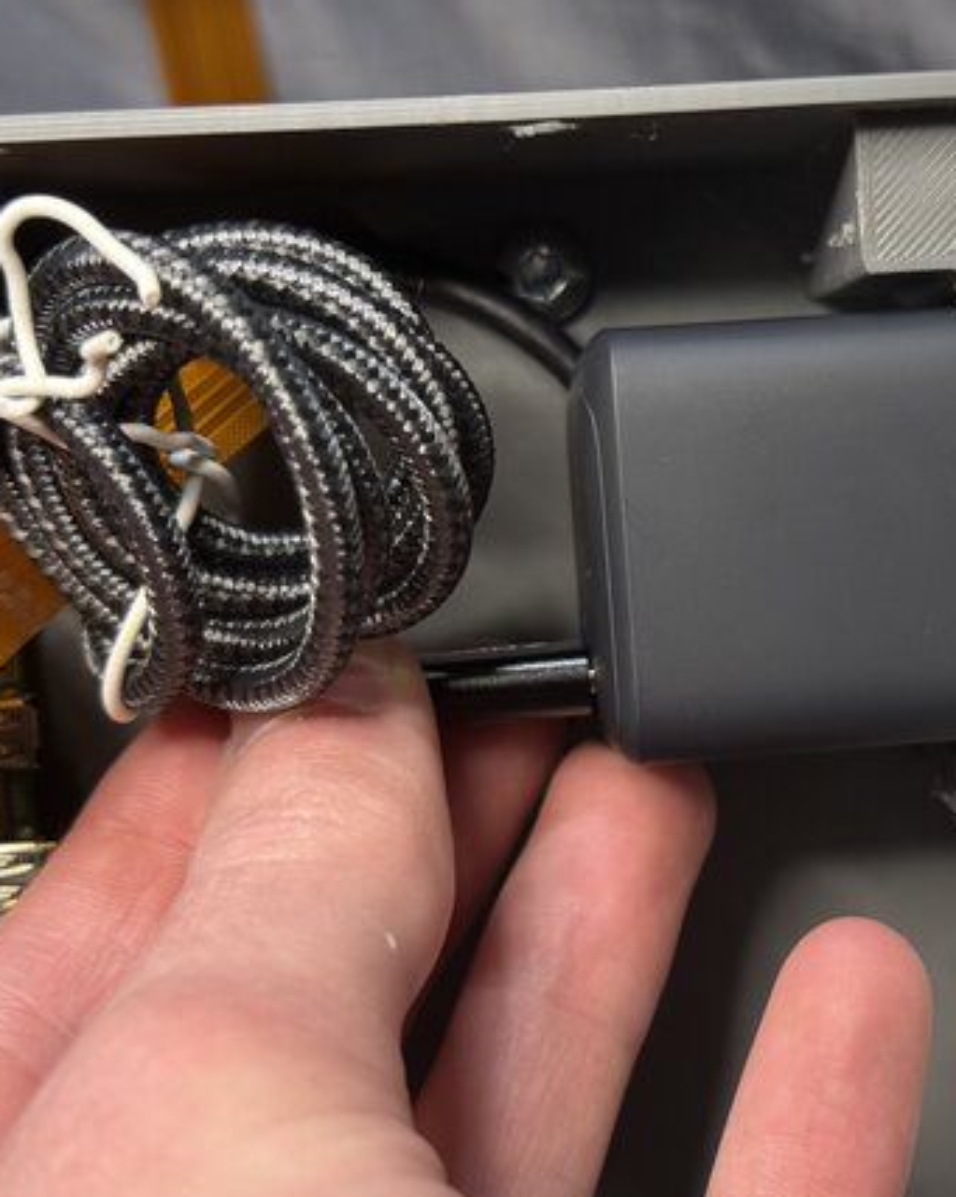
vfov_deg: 29.2
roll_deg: +0.5
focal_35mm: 65
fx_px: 2301
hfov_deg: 23.2
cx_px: 721
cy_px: 606
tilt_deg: -38.5
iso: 125
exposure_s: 1/60
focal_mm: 6.76
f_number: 1.78
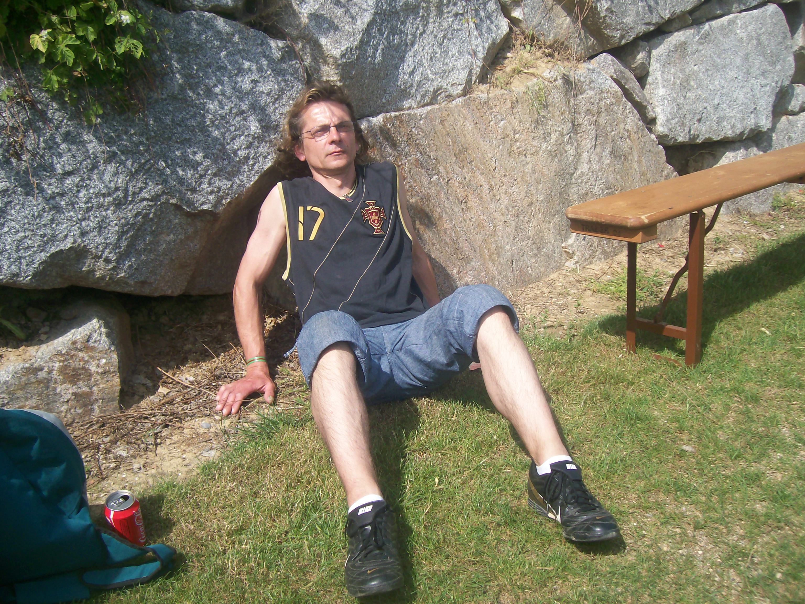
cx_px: 402
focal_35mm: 35
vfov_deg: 40.7
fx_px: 814
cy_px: 302
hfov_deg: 52.6
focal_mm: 5.8
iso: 80
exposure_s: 1/173
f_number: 7.2
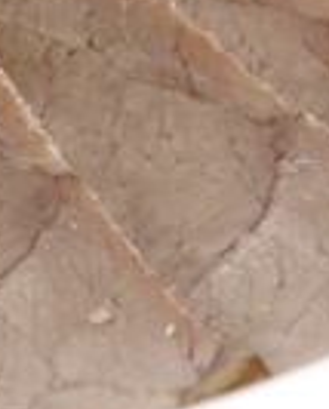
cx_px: -587
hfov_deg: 2.4
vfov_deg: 3.0
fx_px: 7884
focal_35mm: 650
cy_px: -321
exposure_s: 1/160
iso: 100
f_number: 6.3
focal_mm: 60
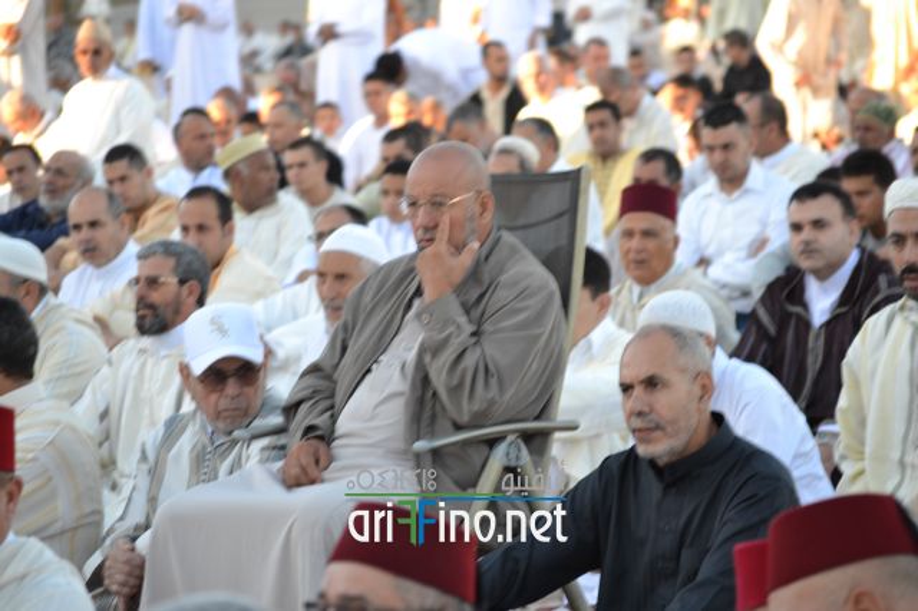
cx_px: 459
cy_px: 306
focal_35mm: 188
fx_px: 4779
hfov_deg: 11.0
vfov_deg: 7.3
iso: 180
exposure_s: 1/125
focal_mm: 125
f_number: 5.6
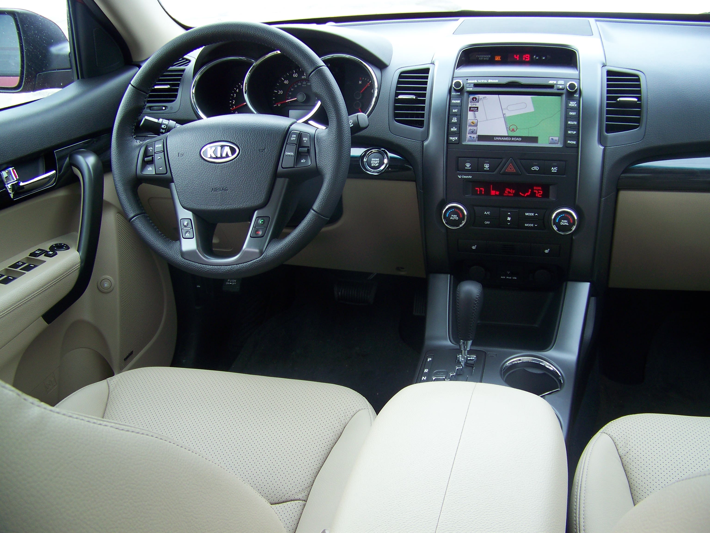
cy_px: 266
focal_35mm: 36
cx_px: 355
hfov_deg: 51.4
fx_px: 738
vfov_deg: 39.7
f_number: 2.8
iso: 64
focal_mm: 5.85
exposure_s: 1/30
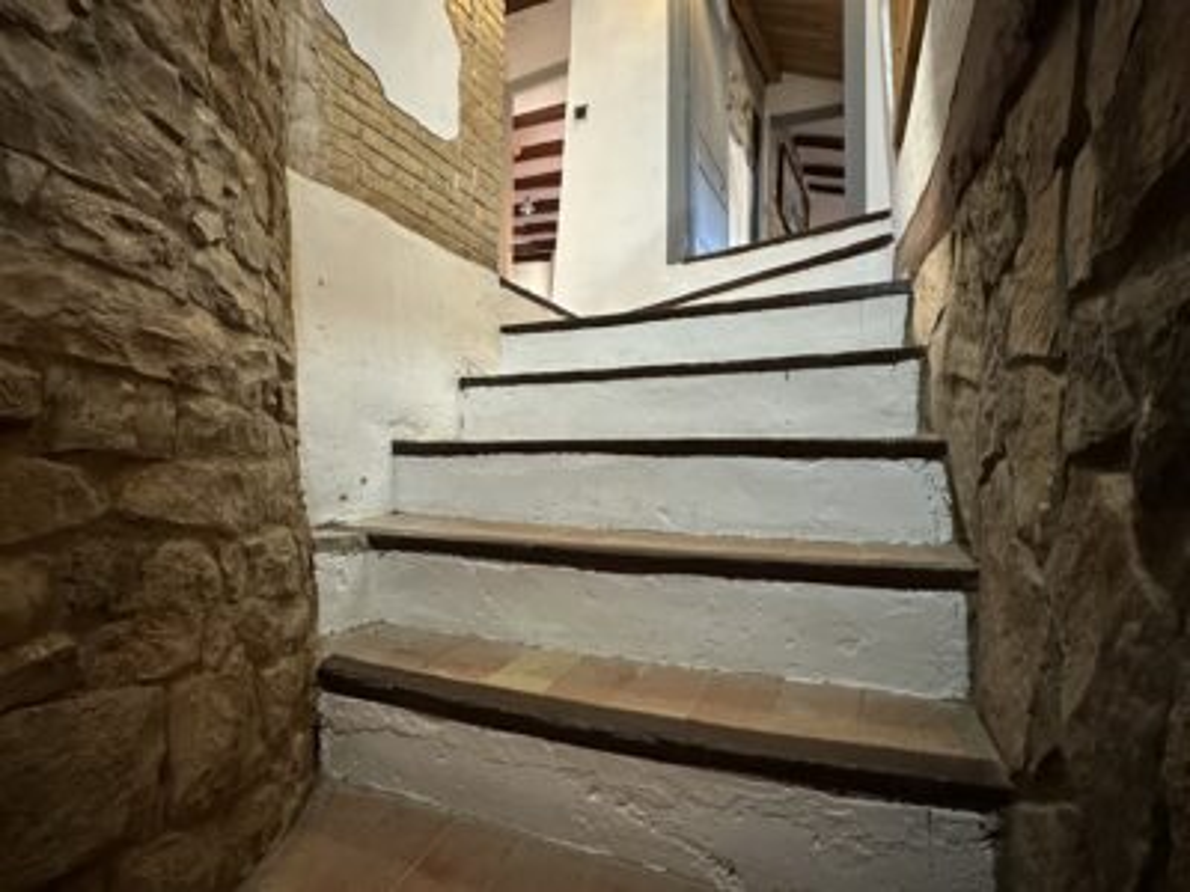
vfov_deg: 85.7
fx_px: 481
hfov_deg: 102.1
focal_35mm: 14
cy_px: 446
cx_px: 595
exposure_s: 1/50
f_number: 2.2
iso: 1000
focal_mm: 2.22
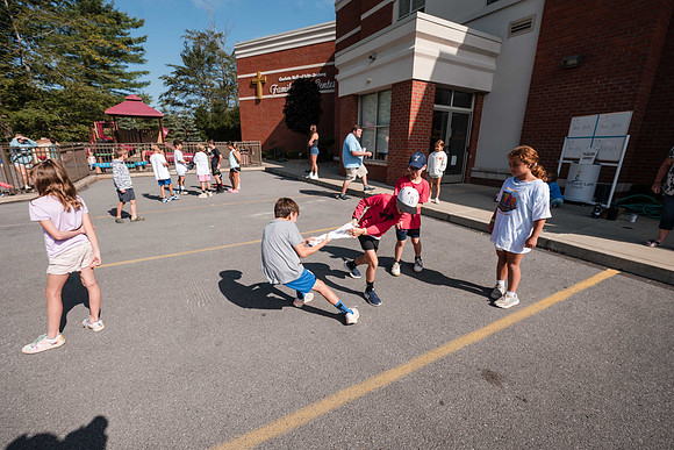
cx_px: 336
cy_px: 225
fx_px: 291
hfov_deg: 98.4
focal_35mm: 16
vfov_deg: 75.4
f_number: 7.1
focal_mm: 14
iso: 100
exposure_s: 1/400
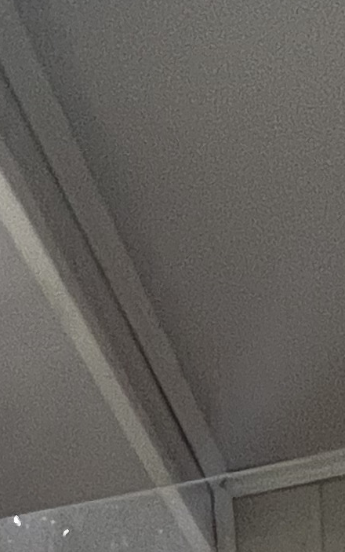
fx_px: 1187
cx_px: 148
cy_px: 1289
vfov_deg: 15.5
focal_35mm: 79
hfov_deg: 16.5
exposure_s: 1/60
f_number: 1.8
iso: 320
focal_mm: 1.57
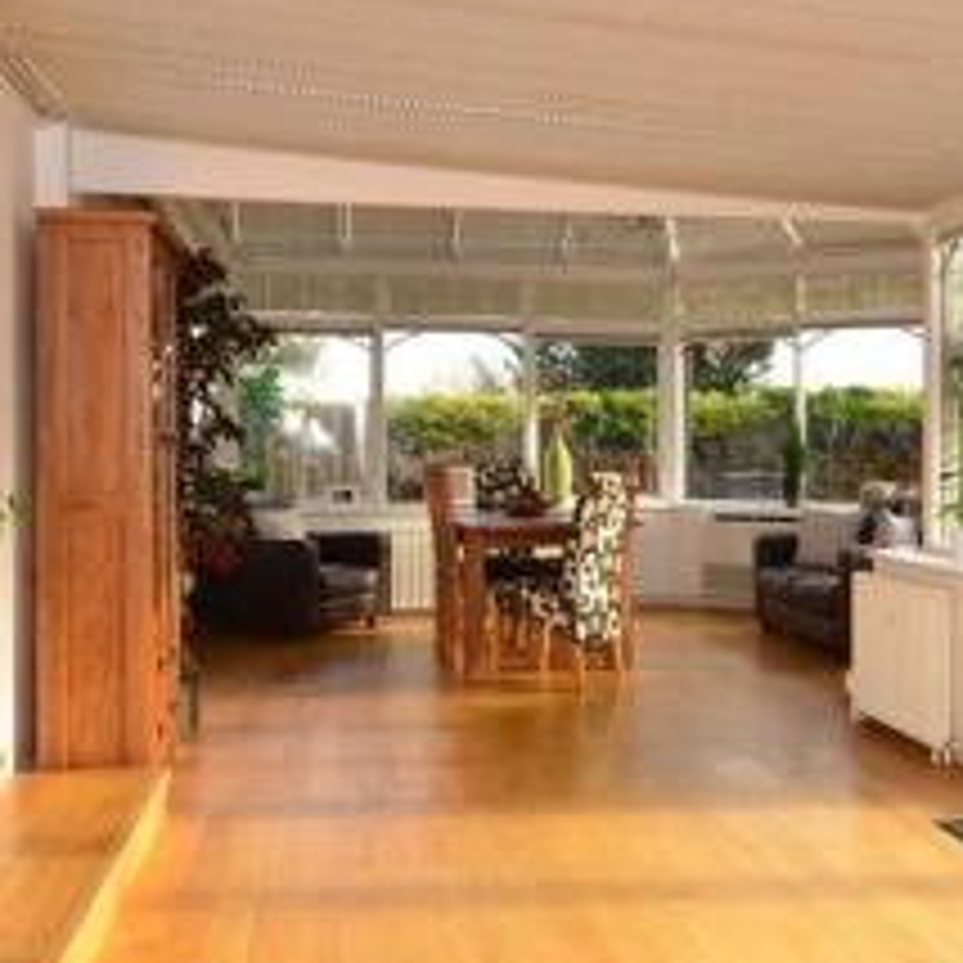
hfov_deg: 42.0
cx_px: 680
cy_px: 430
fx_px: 1227
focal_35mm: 39
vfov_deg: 42.8
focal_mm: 10
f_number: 5.6
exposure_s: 1/125
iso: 400
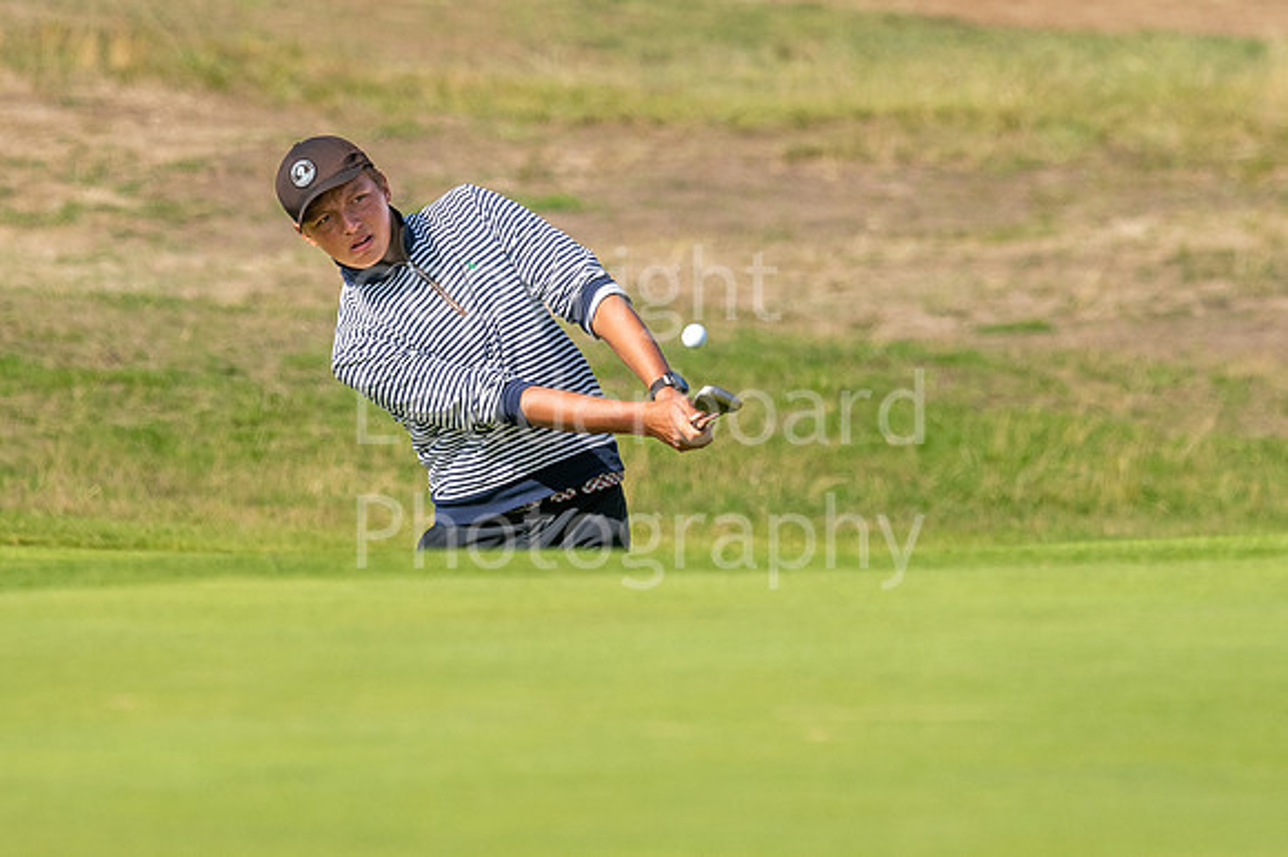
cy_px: 194
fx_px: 26358
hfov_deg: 2.8
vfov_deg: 1.9
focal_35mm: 737
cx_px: 707
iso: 200
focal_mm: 300
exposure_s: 1/1600
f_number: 5
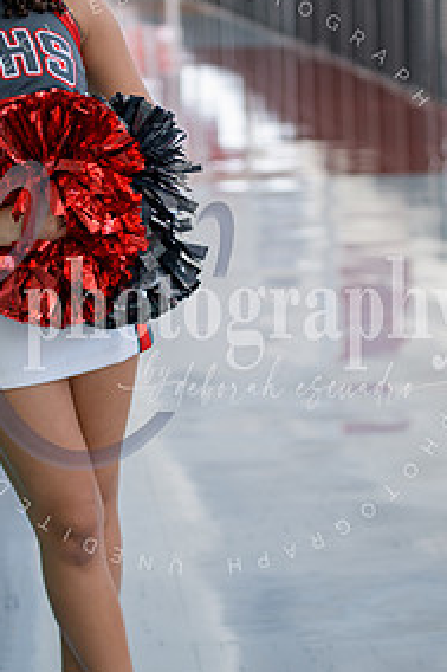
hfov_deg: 12.3
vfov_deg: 18.4
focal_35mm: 111
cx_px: 158
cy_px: 270
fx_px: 2070
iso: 250
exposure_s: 1/125
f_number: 2.8
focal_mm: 70
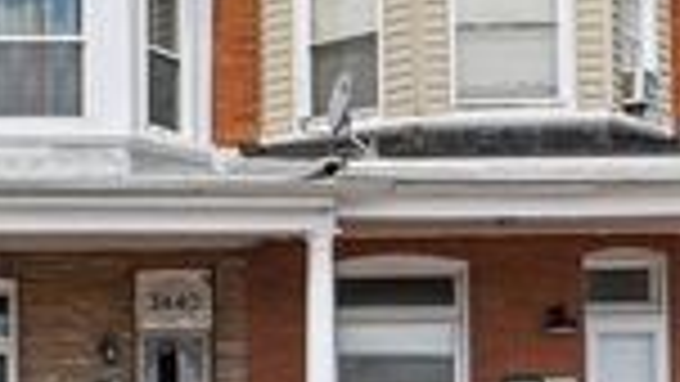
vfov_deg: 10.0
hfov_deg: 15.8
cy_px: 362
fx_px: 2182
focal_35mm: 121
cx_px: -423
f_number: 8
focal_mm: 35
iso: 400
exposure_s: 1/1600
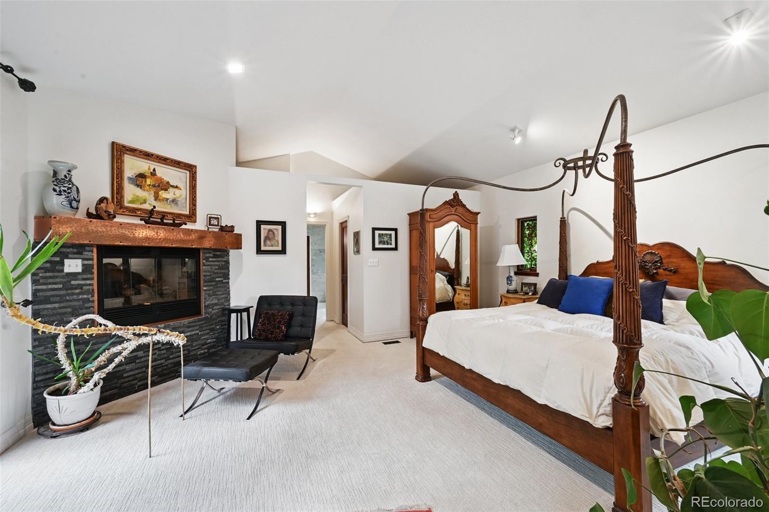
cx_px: 384
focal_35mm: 14
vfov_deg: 81.2
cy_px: 256
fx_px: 299
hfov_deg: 104.3
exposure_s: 1/2.5
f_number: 11
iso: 400
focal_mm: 14
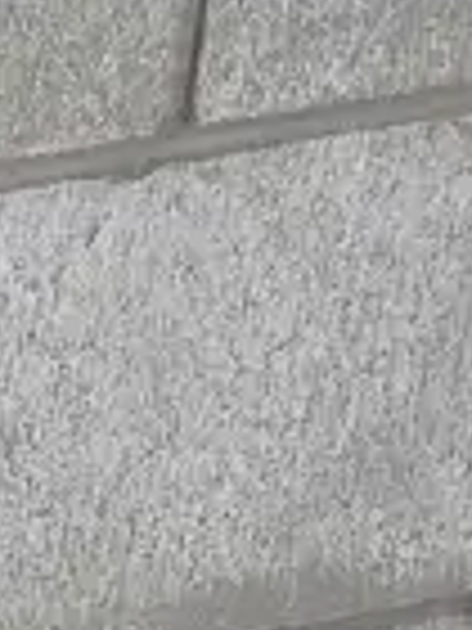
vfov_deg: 8.3
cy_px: 1958
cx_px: -692
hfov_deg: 7.0
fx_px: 3600
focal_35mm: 198
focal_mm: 2.87
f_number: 2
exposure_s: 1/100
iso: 160
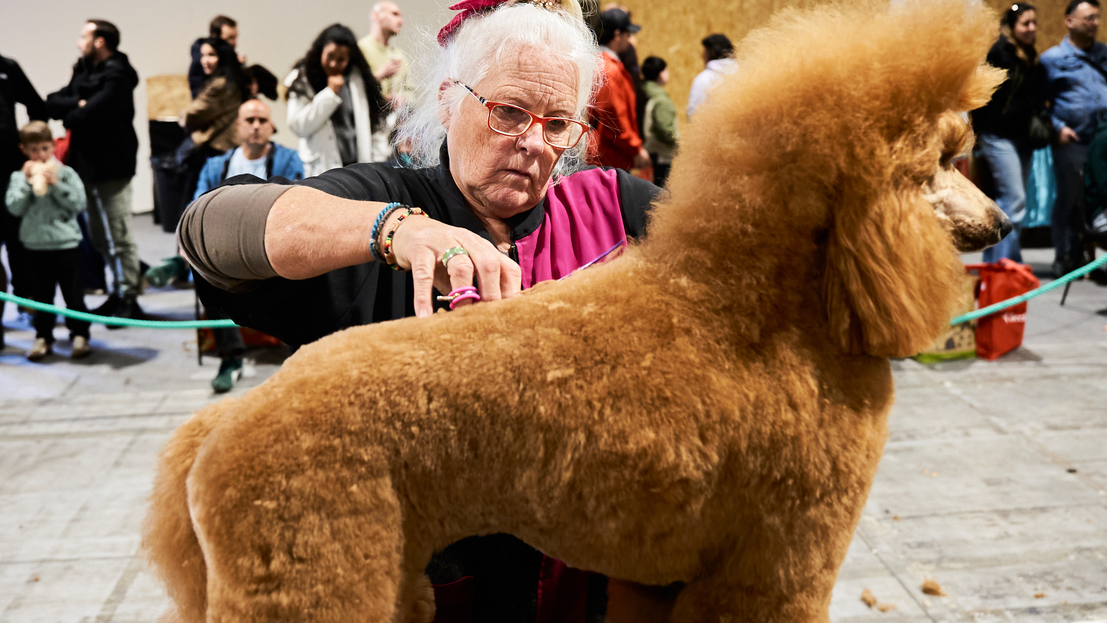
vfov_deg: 31.1
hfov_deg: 52.8
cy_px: 252
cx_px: 556
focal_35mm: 38
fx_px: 1115
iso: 2000
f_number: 2.8
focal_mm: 24
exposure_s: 1/160
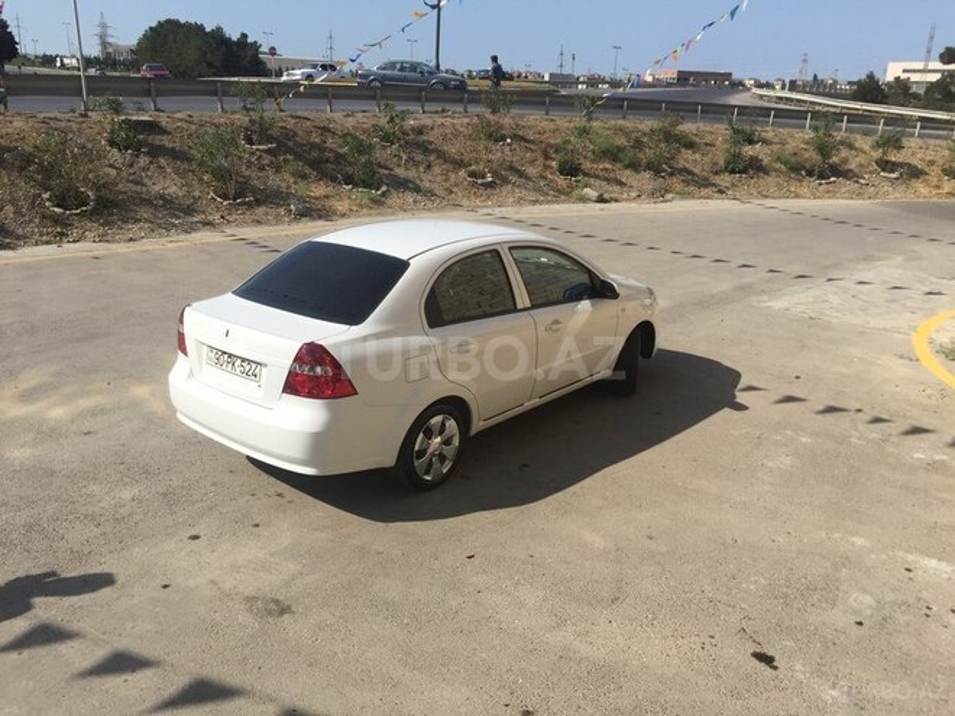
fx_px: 800
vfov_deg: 48.2
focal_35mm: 29
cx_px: 478
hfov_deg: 61.7
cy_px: 358
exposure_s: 1/2475
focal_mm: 4.15
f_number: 2.2
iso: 32
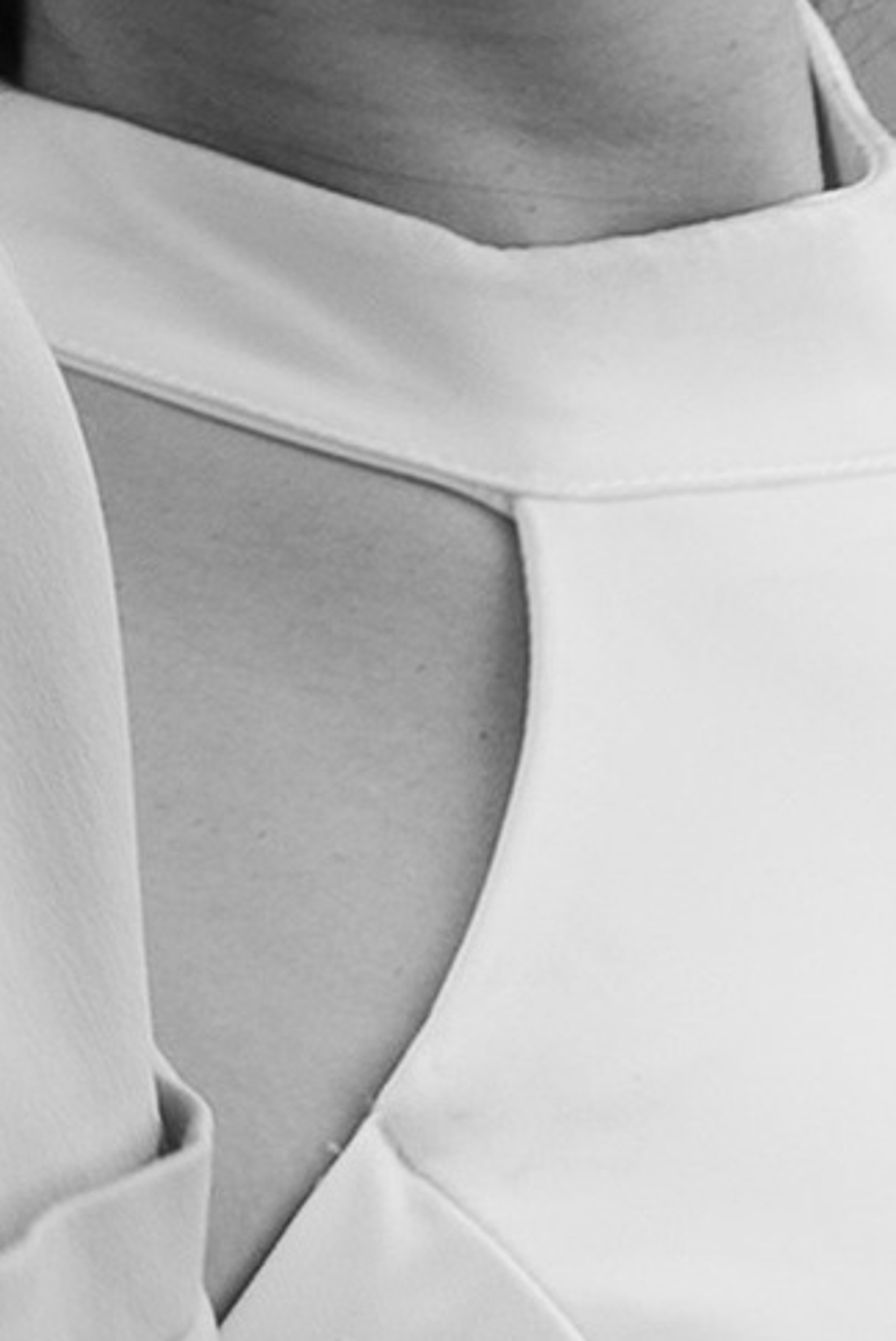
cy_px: -600
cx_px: 69
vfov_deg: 5.7
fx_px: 13271
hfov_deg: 3.9
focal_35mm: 356
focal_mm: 30
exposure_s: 1/200
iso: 100
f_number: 2.5
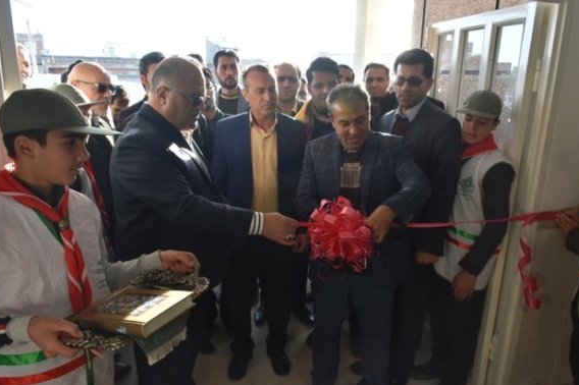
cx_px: 290
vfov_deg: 46.3
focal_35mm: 28
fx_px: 450
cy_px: 191
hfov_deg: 65.5
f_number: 7.1
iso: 800
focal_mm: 18
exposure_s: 1/200
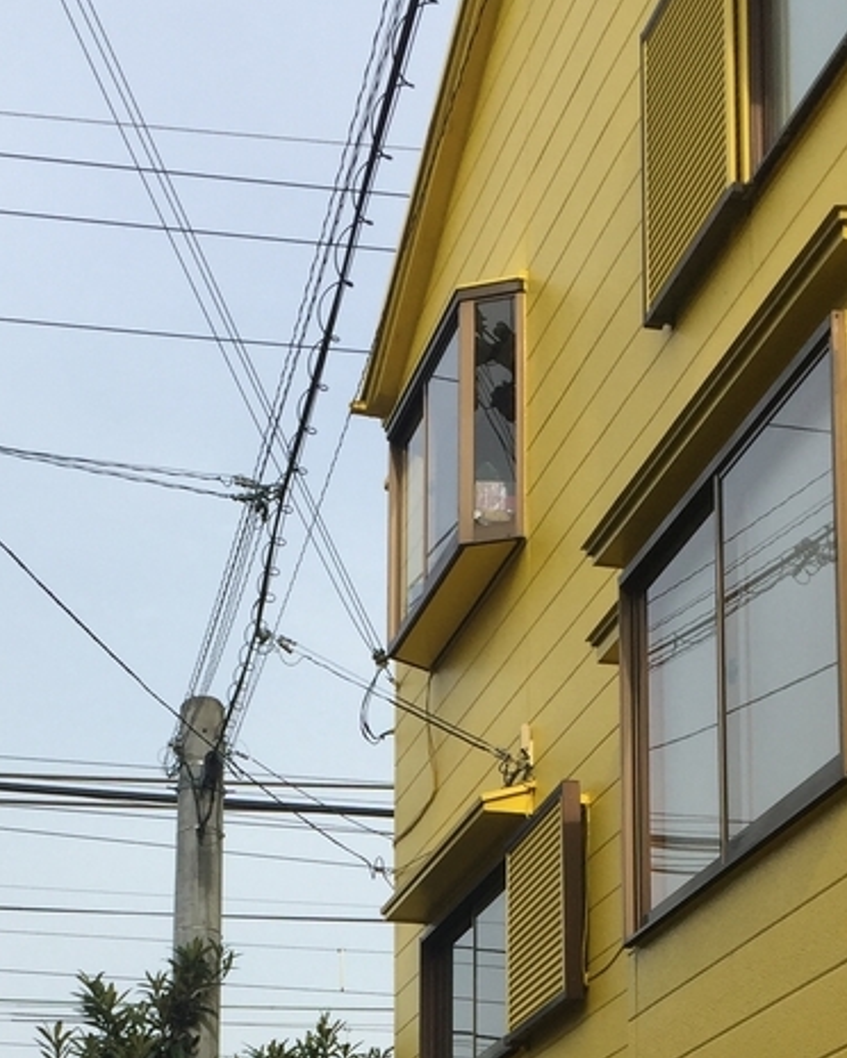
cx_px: 385
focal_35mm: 73
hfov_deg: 21.0
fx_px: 2287
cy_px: 1156
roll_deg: +0.5
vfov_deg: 24.4
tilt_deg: +9.9
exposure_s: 1/1582
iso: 32
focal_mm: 4.15
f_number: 2.2
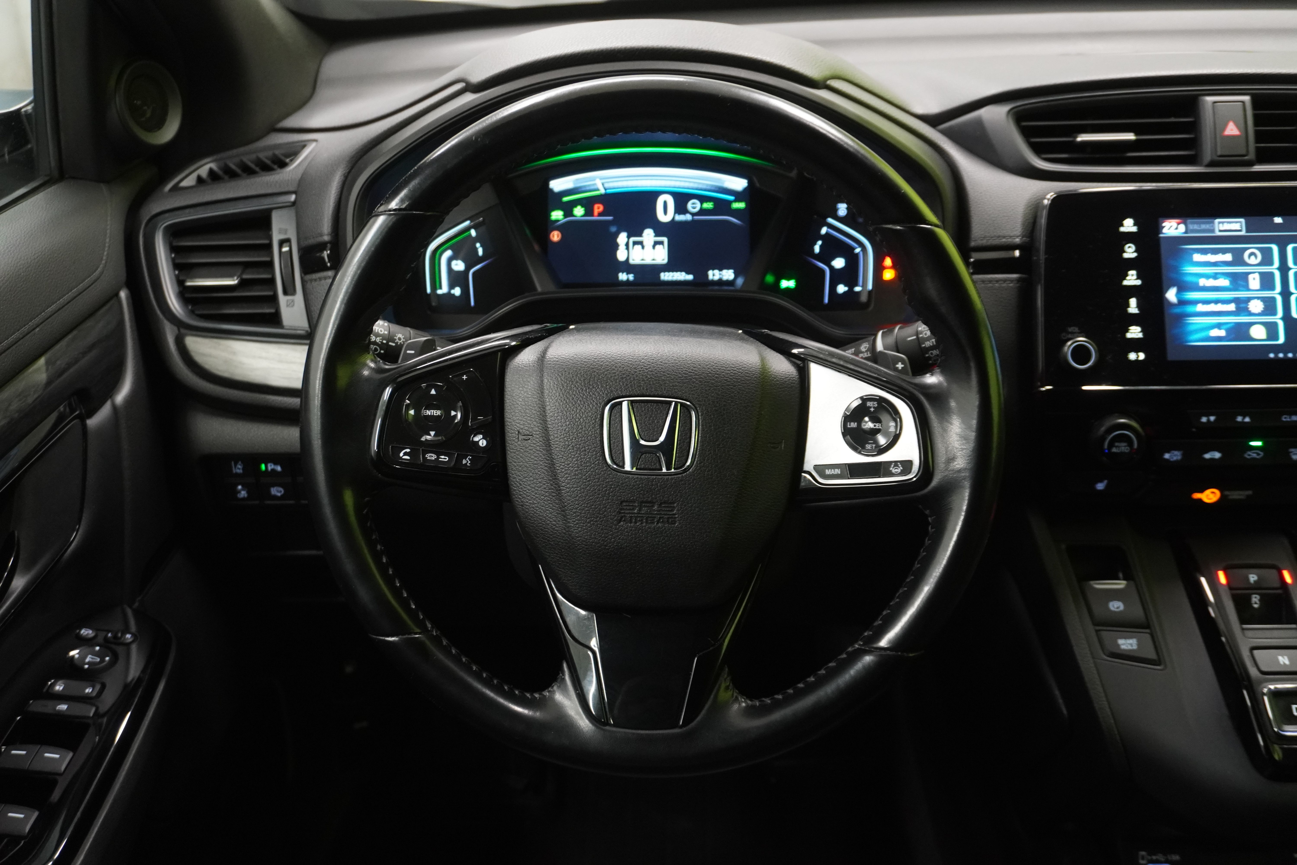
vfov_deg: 36.9
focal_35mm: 36
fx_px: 1297
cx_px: 648
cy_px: 432
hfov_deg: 53.1
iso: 1600
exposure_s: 1/40
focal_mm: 24
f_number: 4.5
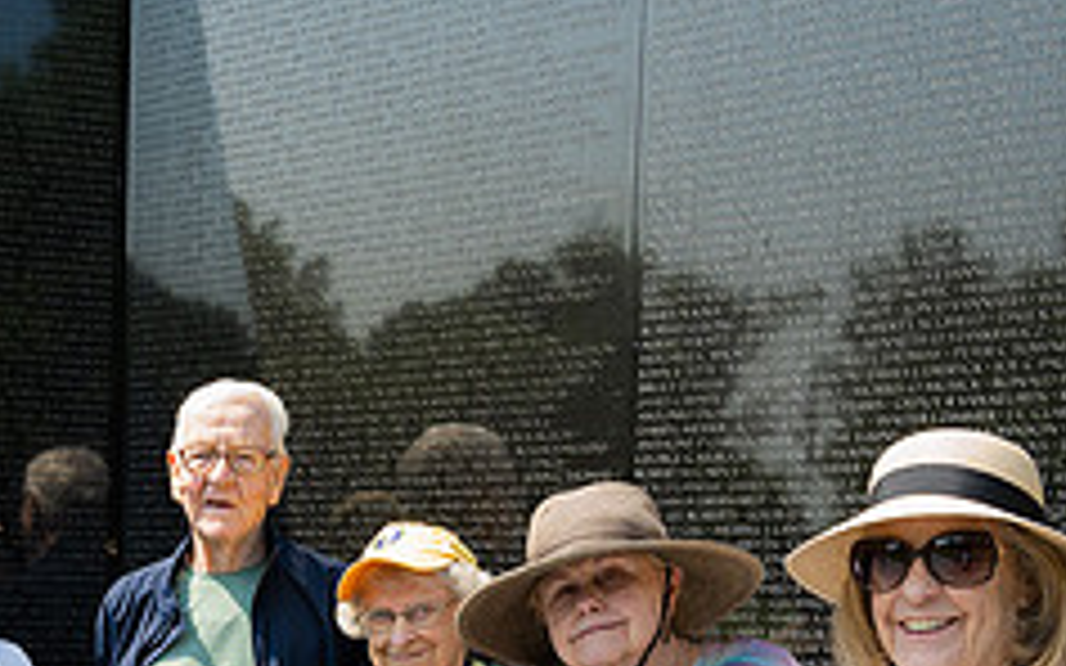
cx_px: 220
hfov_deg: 33.1
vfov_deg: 20.5
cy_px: 745
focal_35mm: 60
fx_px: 1743
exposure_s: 1/160
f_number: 9
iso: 250
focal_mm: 24
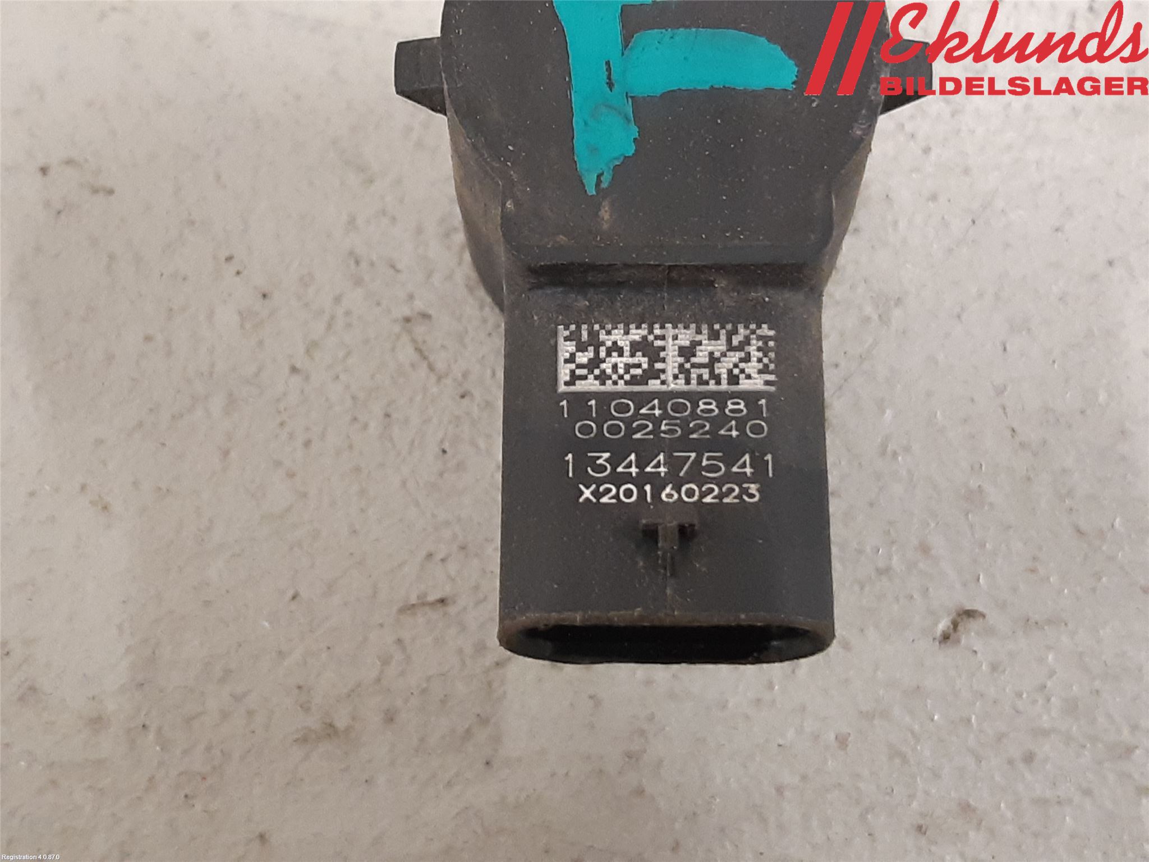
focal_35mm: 26
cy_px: 431
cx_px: 574
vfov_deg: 53.1
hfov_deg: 67.3
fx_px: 863
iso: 250
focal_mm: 3.93
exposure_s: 1/25
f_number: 1.7
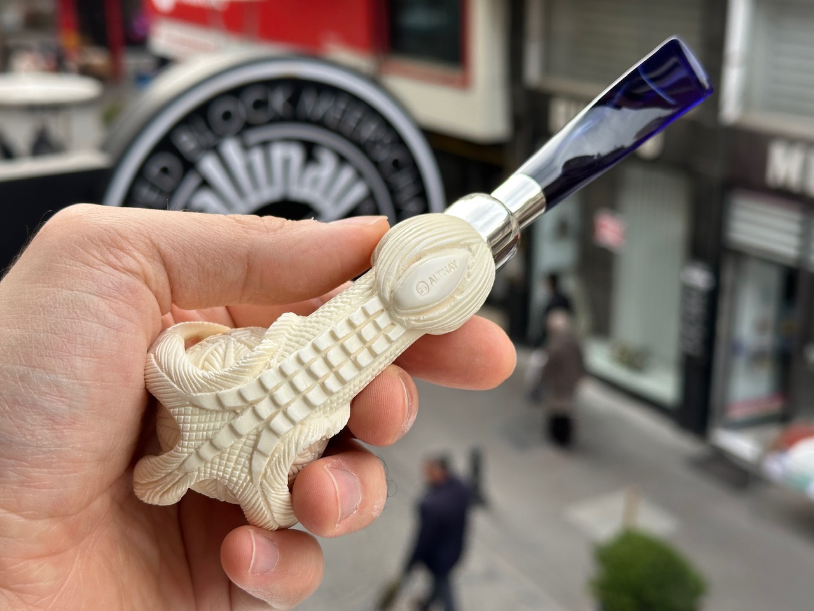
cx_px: 407
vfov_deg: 30.3
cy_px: 306
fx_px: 1129
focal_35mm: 48
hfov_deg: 39.7
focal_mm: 6.86
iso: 64
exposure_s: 1/668
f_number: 1.78
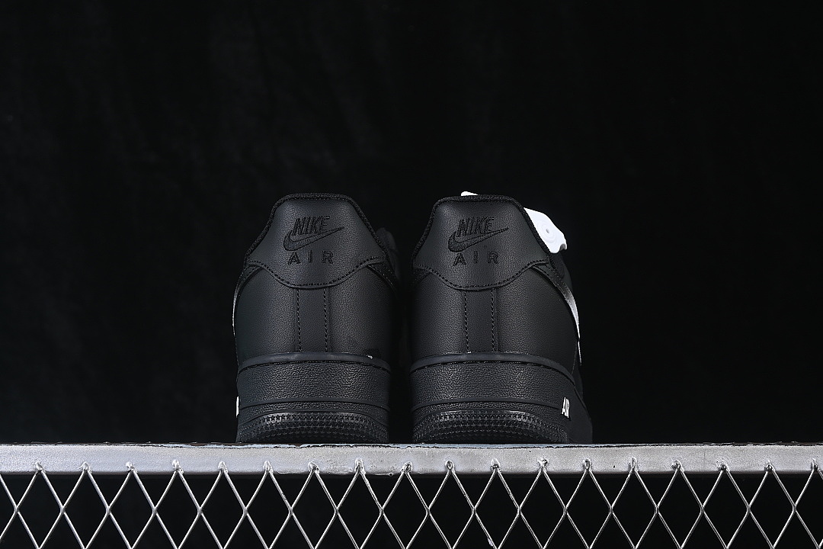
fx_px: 1714
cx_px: 412
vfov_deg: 18.2
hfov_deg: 27.0
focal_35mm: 75
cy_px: 274
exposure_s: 1/60
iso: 160
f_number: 6.3
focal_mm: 50
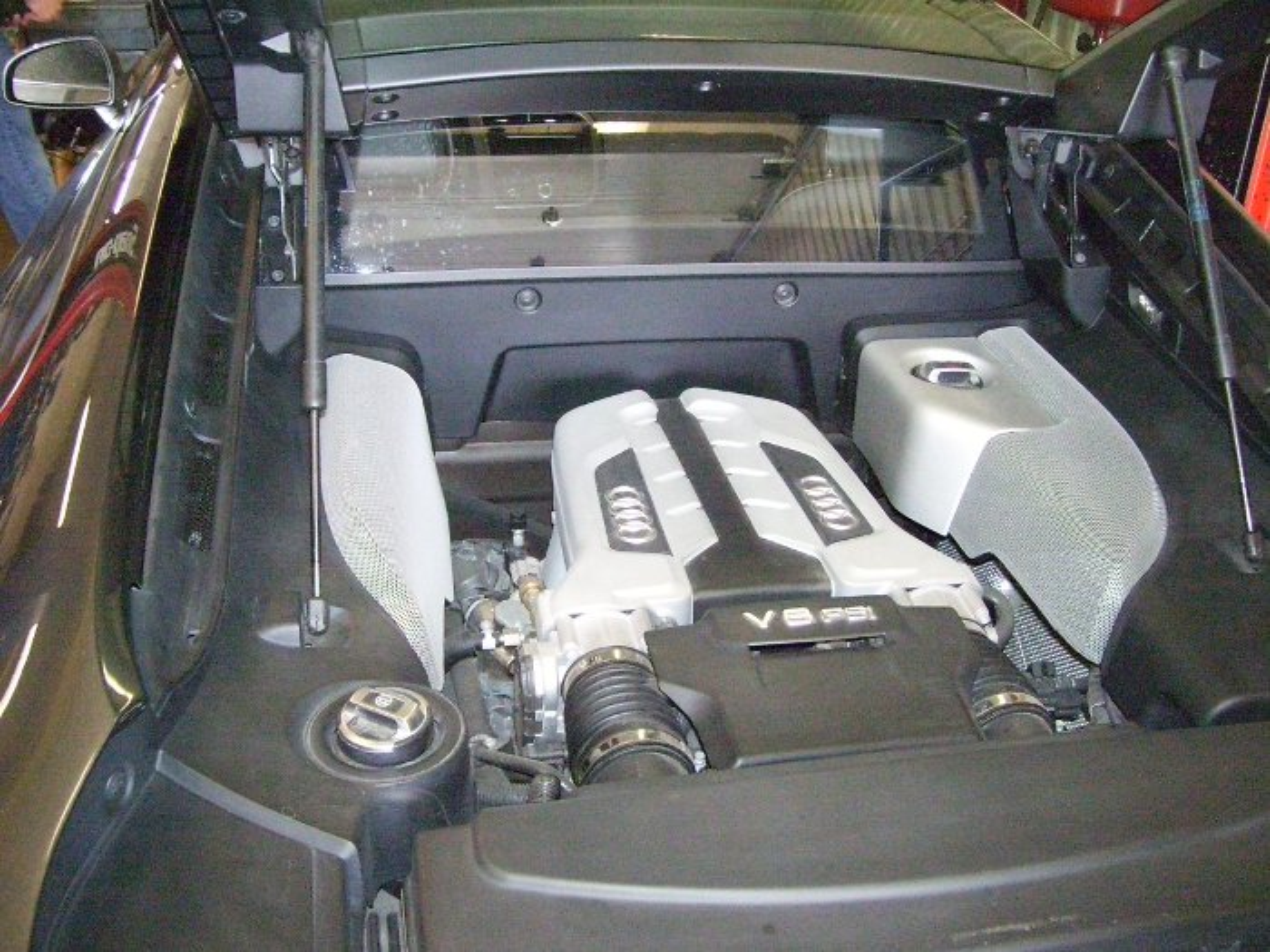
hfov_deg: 51.4
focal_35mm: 36
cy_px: 476
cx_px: 635
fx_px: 1321
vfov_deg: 39.7
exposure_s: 1/125
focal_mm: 6
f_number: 2.7
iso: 1250
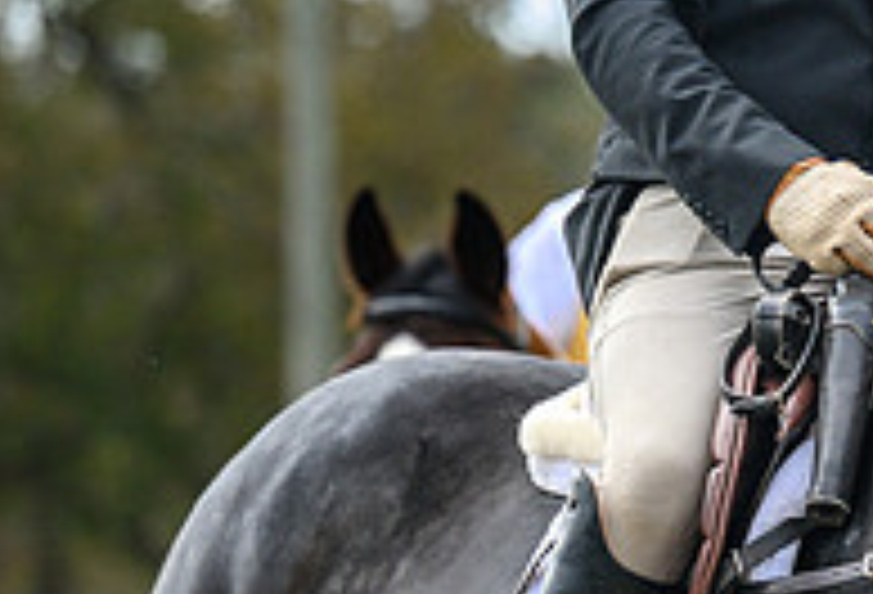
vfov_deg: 3.2
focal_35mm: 435
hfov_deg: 4.7
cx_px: 1140
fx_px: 10615
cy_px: 283
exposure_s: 1/1000
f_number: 3.5
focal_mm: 135
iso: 640
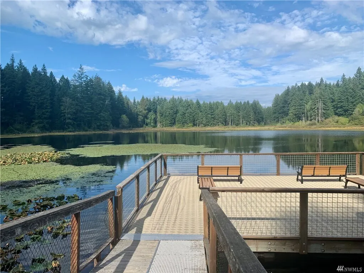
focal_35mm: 26
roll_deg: -0.2
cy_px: 136
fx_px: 273
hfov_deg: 67.3
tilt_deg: -0.9
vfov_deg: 53.1
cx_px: 182
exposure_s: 1/2160
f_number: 1.8
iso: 25
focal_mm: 4.25
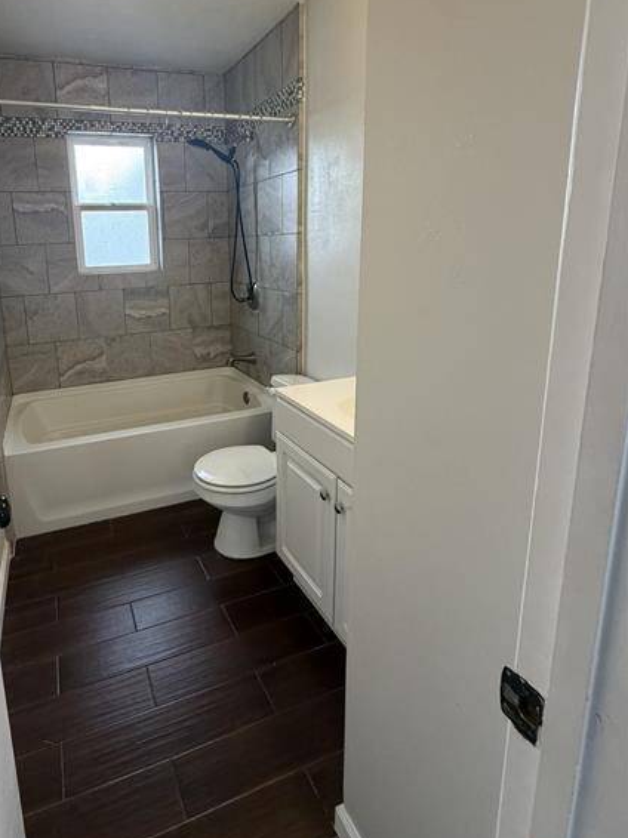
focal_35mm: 19
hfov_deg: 66.6
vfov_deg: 83.7
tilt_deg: -10.8
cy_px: 336
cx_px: 204
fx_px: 460
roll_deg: +2.8
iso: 250
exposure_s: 1/120
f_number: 2.2
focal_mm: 2.22
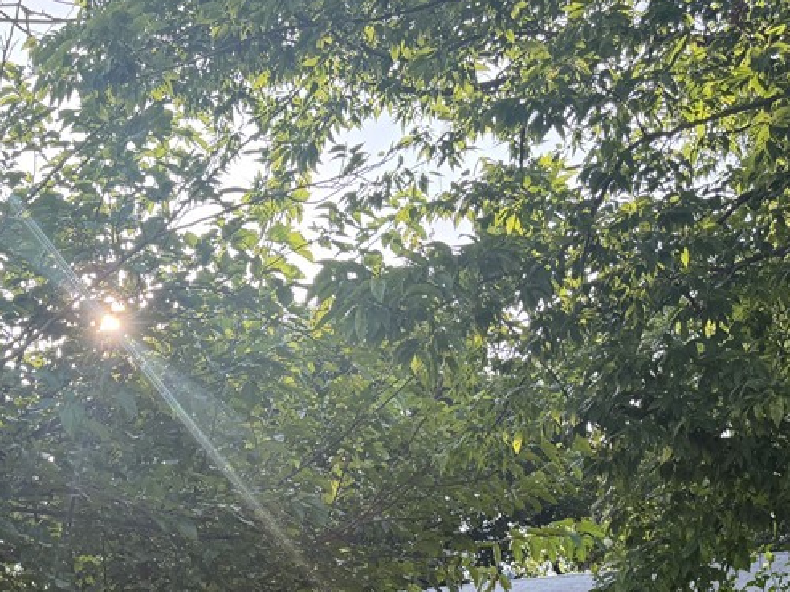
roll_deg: -1.4
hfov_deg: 37.7
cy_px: 566
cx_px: 254
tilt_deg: +9.5
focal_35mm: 50
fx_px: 1141
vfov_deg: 27.7
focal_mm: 6.76
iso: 100
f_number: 1.78
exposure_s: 1/868
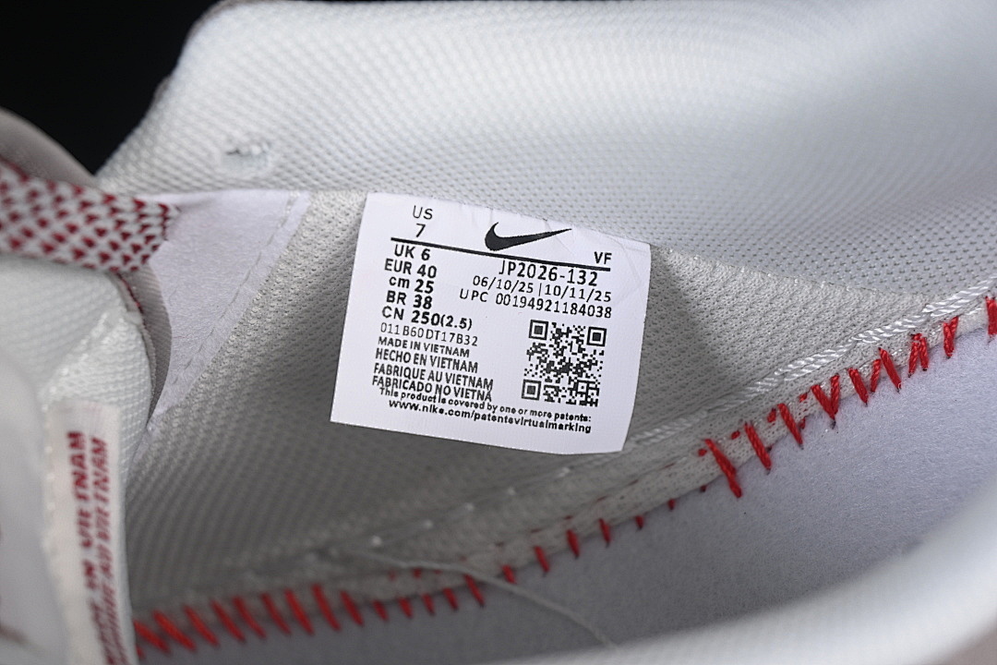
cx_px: 498
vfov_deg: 18.2
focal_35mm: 75
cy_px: 332
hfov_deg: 27.0
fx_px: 2077
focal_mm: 50
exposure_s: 1/80
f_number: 7.1
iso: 160
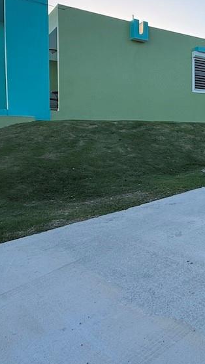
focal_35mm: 35
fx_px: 338
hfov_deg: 27.8
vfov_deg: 56.1
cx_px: 268
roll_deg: +0.6
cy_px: 142
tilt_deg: -1.6
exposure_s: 1/502
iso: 64
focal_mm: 2.22
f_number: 2.2
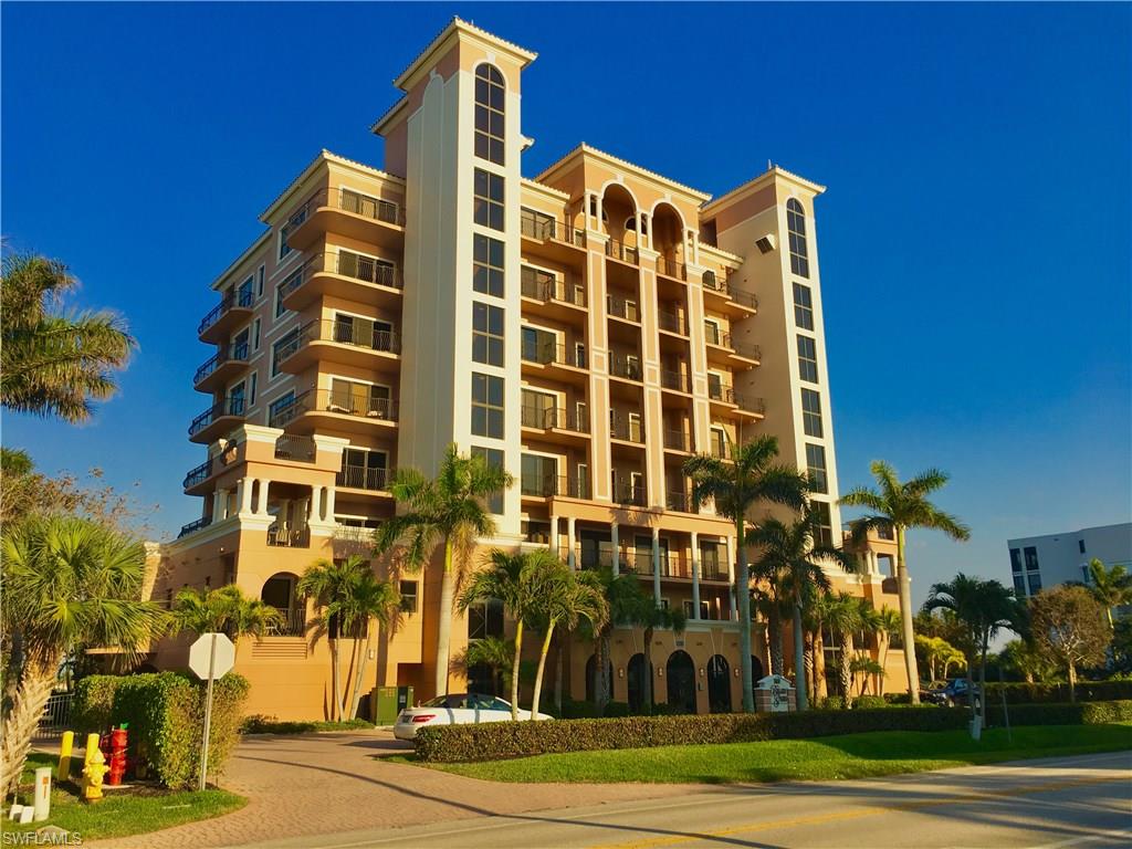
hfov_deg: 61.7
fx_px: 948
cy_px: 424
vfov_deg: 48.2
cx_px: 566
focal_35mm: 29
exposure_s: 1/1115
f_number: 2.2
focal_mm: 4.15
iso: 25
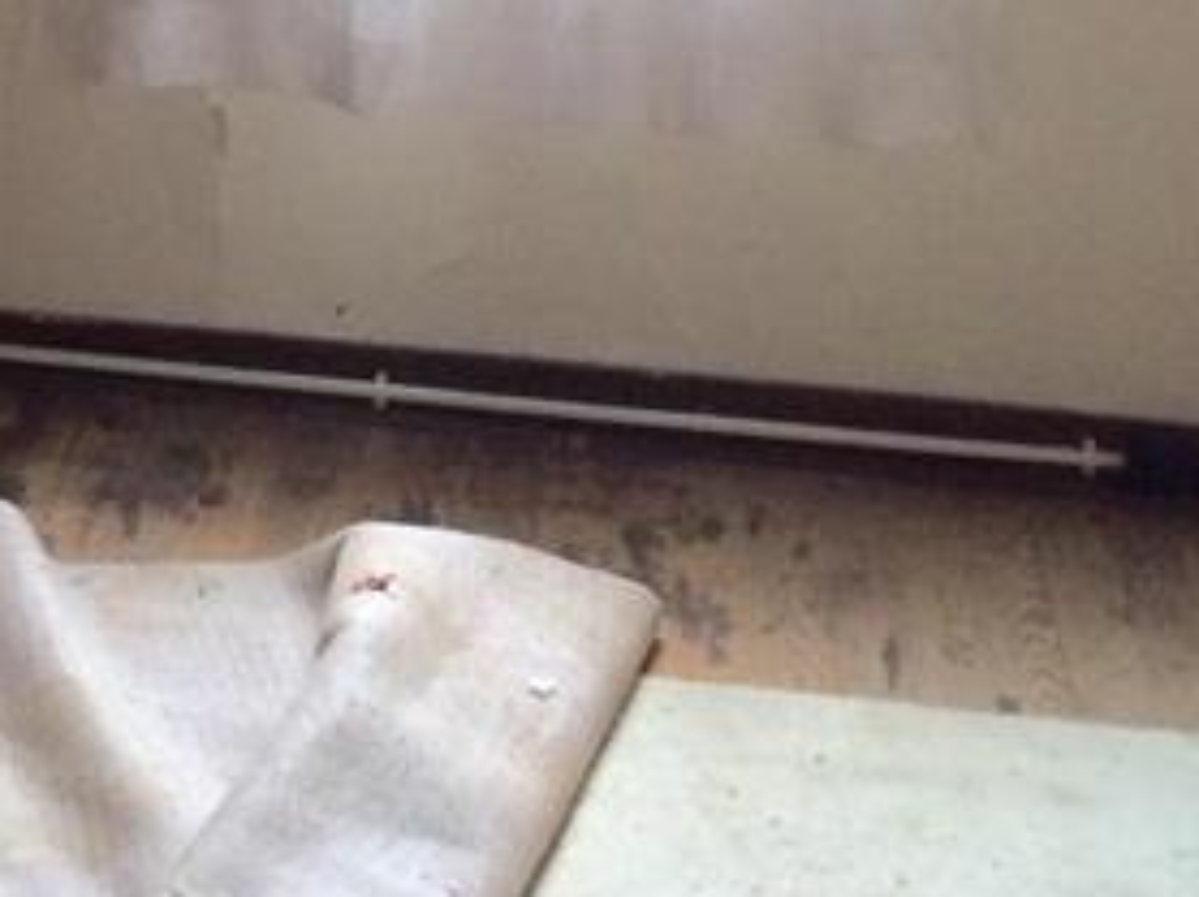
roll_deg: +0.1
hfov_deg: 17.4
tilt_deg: -3.9
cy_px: -500
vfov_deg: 13.0
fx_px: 3703
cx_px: -285
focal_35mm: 107
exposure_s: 1/30
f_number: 2.2
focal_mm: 4.15
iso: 160
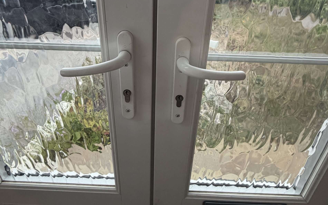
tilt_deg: -21.3
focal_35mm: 20
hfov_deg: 85.1
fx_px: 179
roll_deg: -2.4
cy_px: 48
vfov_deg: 56.3
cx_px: 163
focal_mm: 2.22
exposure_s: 1/121
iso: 125
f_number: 2.2
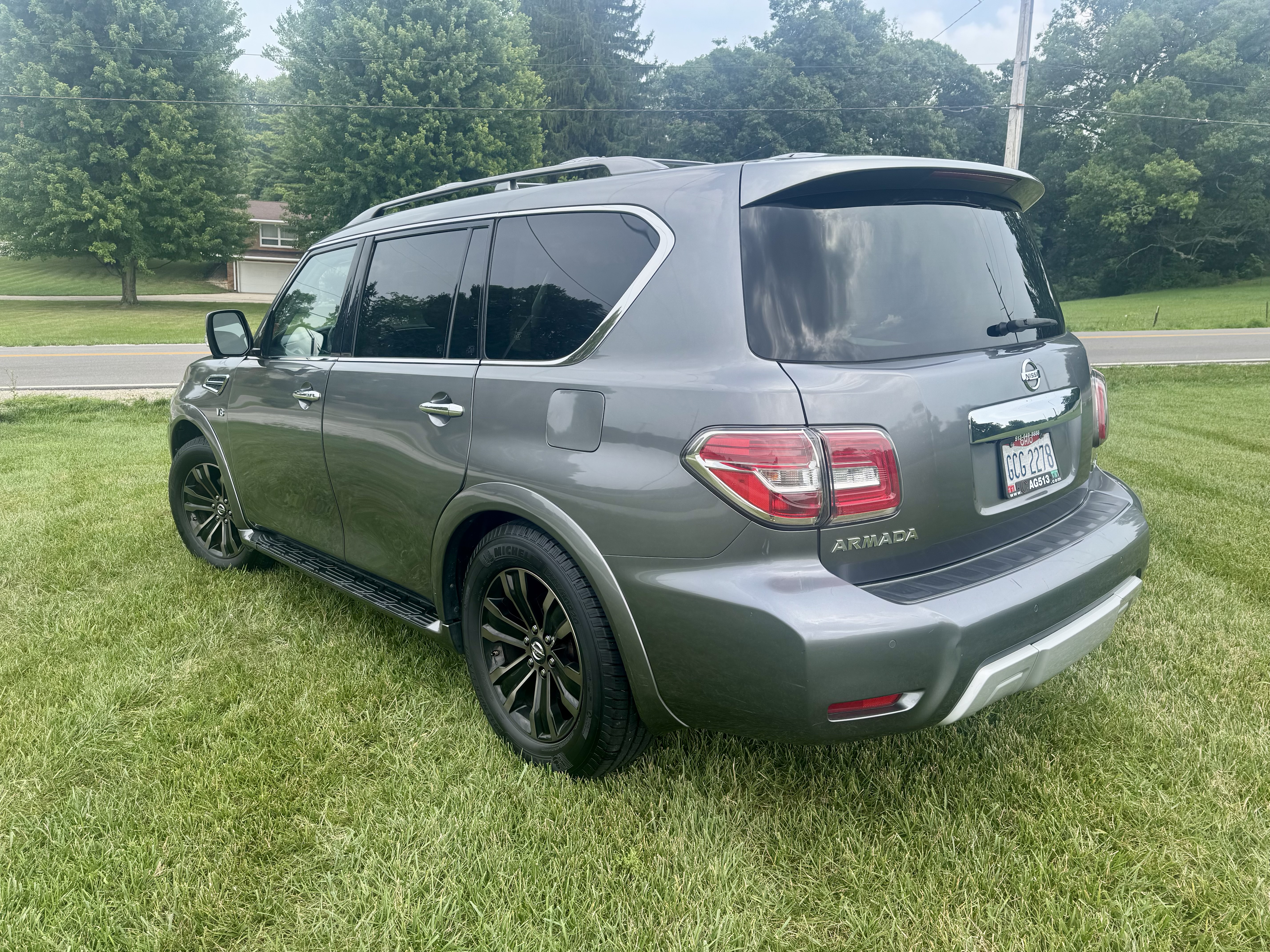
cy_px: 476
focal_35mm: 24
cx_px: 635
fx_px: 881
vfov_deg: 56.8
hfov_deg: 71.6
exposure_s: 1/1395
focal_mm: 6.76
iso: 80
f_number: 1.78
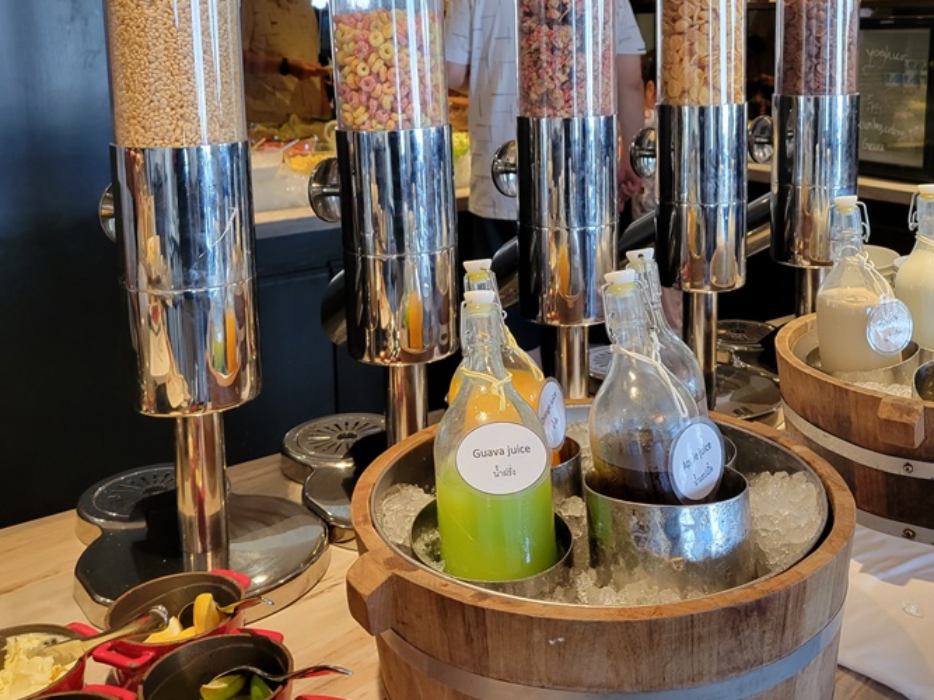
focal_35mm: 39
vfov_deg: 36.1
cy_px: 195
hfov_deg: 47.6
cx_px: 557
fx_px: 1052
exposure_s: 1/100
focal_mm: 5.4
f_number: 1.8
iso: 250
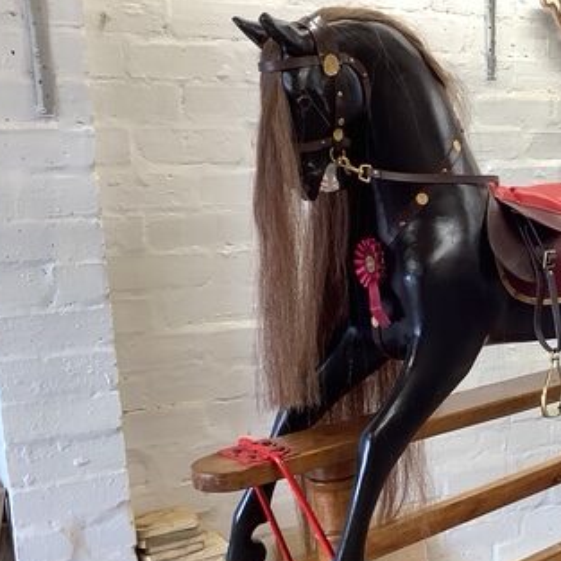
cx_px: 518
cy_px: 387
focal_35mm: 56
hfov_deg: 29.2
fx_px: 1027
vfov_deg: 30.3
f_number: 2.4
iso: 64
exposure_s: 1/50
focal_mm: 3.3
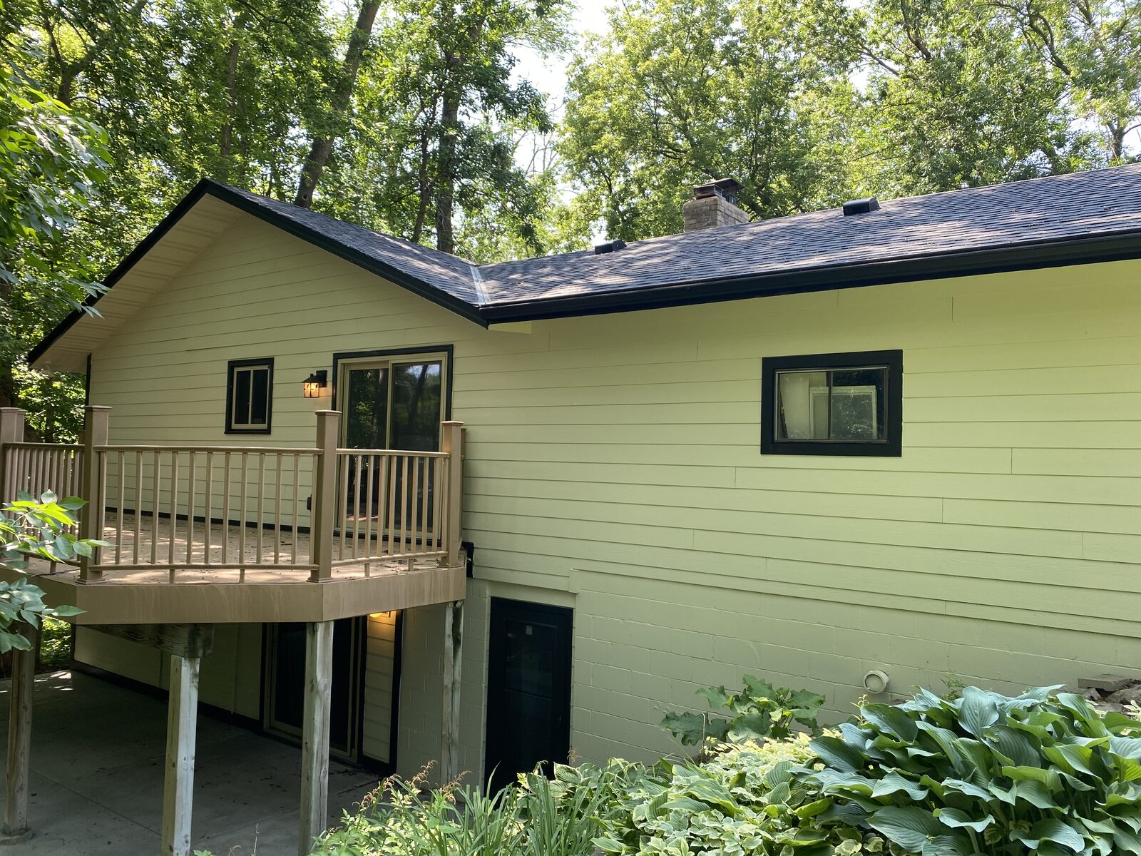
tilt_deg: +1.0
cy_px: 428
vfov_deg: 53.1
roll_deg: -2.2
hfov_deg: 67.3
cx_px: 570
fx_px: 857
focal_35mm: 26
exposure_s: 1/140
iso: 32
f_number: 1.8
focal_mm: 4.25
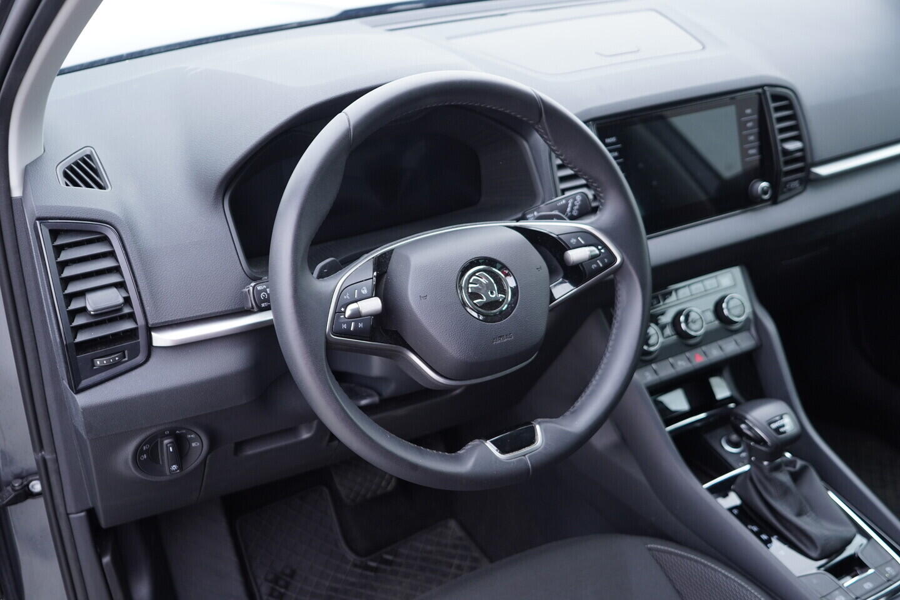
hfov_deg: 53.1
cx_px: 450
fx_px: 900
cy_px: 300
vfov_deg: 36.9
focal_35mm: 36
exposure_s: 1/40
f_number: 2.8
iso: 250
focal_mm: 24
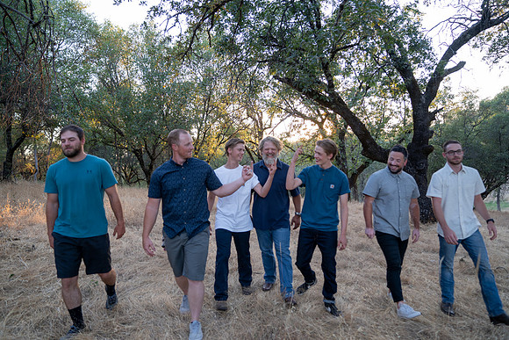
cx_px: 254
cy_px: 170
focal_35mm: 24
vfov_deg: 53.2
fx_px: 339
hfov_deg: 73.7
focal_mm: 24
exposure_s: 1/100
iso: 250
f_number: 2.8
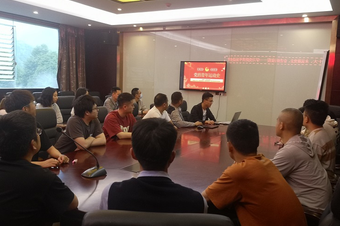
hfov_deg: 57.2
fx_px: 312
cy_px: 122
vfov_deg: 39.9
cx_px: 171
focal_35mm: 33
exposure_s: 1/33.3
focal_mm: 3.95
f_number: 1.8
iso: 160
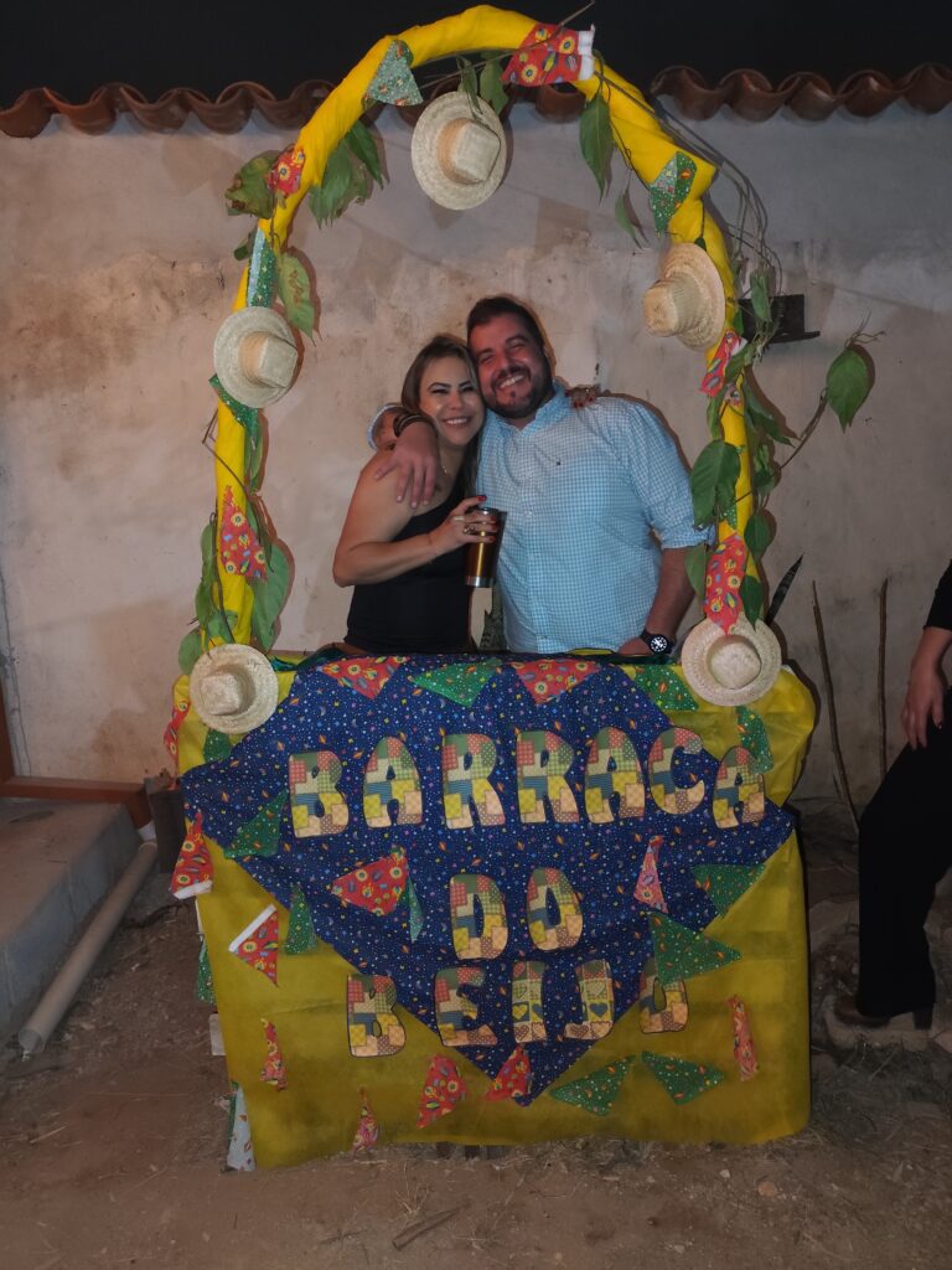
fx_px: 843
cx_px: 476
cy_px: 635
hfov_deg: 58.9
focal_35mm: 23
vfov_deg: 73.9
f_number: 1.65
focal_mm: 6.19
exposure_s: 1/17.1
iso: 2500
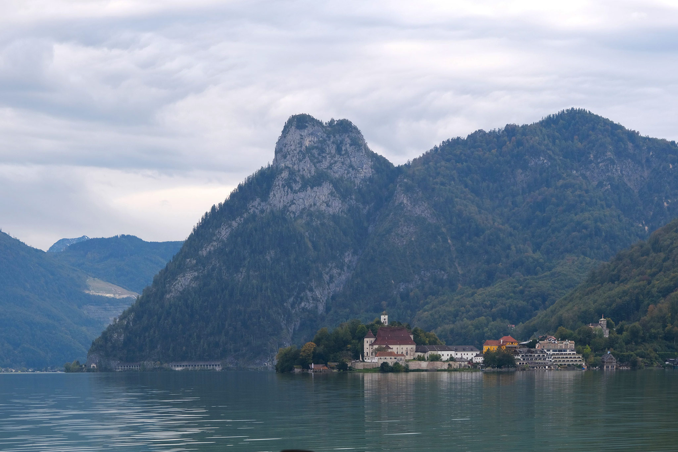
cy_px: 226
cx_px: 339
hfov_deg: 25.7
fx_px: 1488
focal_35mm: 79
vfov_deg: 17.3
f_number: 4.5
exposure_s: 1/550
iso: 400
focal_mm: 52.4
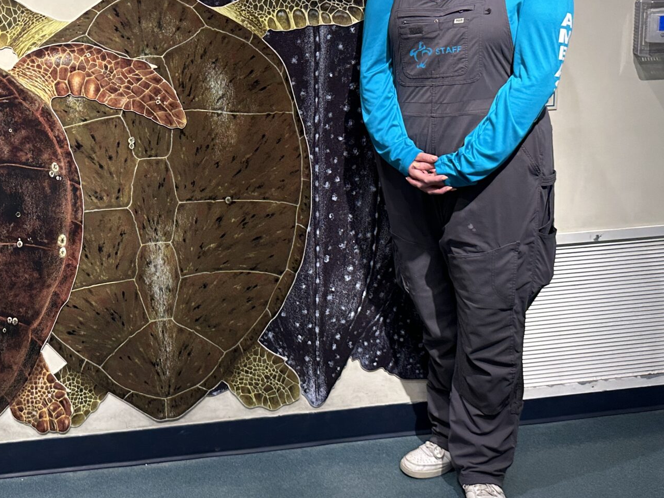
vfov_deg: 29.3
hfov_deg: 38.3
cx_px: 144
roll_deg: +0.8
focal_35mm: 48
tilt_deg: -8.4
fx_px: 921
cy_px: 70
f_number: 1.78
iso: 160
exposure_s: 1/120
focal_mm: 6.86
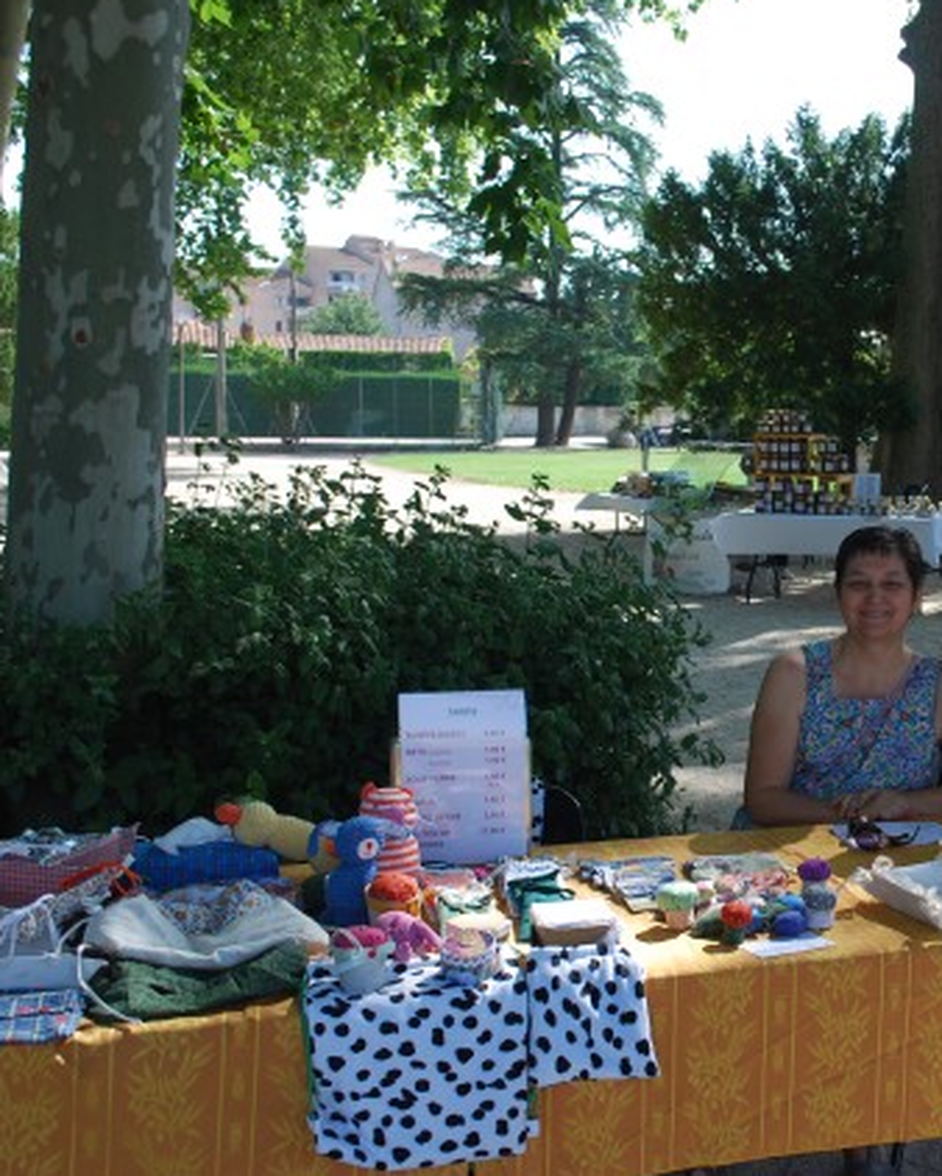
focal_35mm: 47
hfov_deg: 31.0
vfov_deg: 39.5
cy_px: 584
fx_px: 1637
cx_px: 797
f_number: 5.6
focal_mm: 22
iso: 100
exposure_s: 1/125
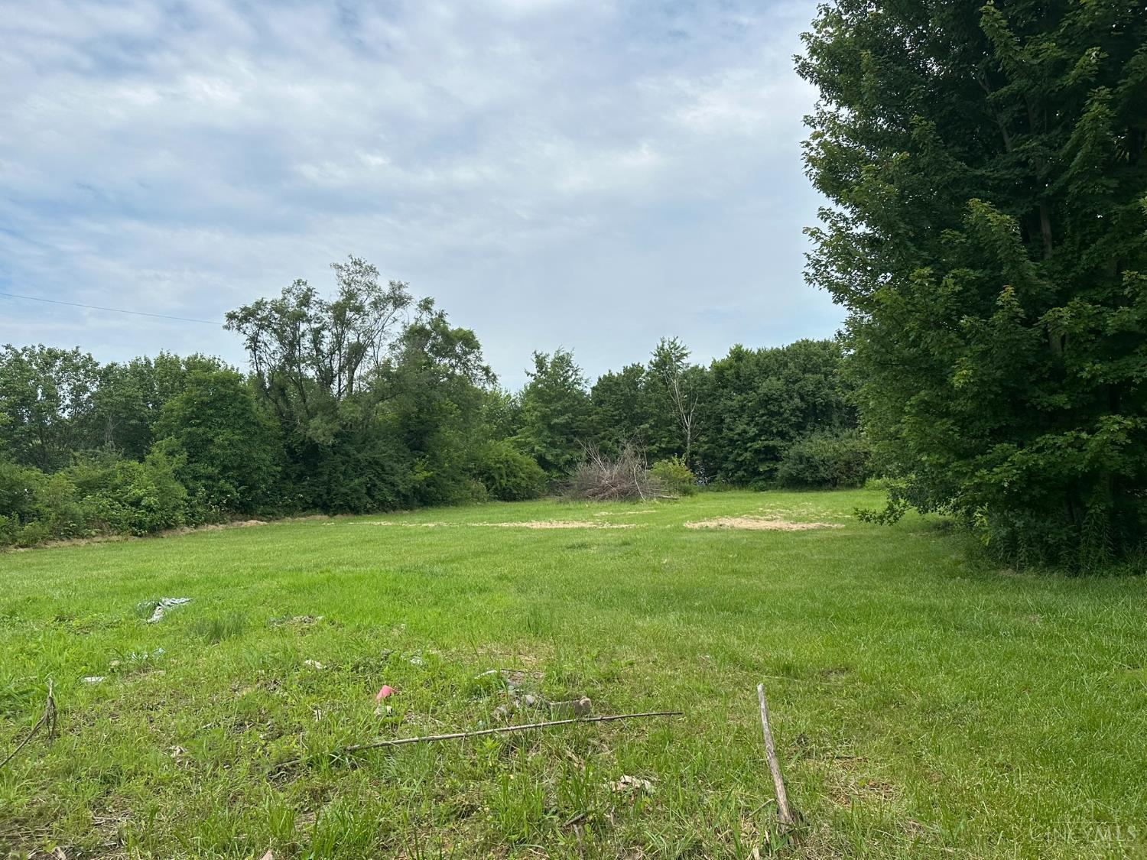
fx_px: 795
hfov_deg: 71.6
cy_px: 430
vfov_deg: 56.8
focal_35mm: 24
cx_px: 574
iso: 80
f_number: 1.78
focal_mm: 6.86
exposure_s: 1/5263
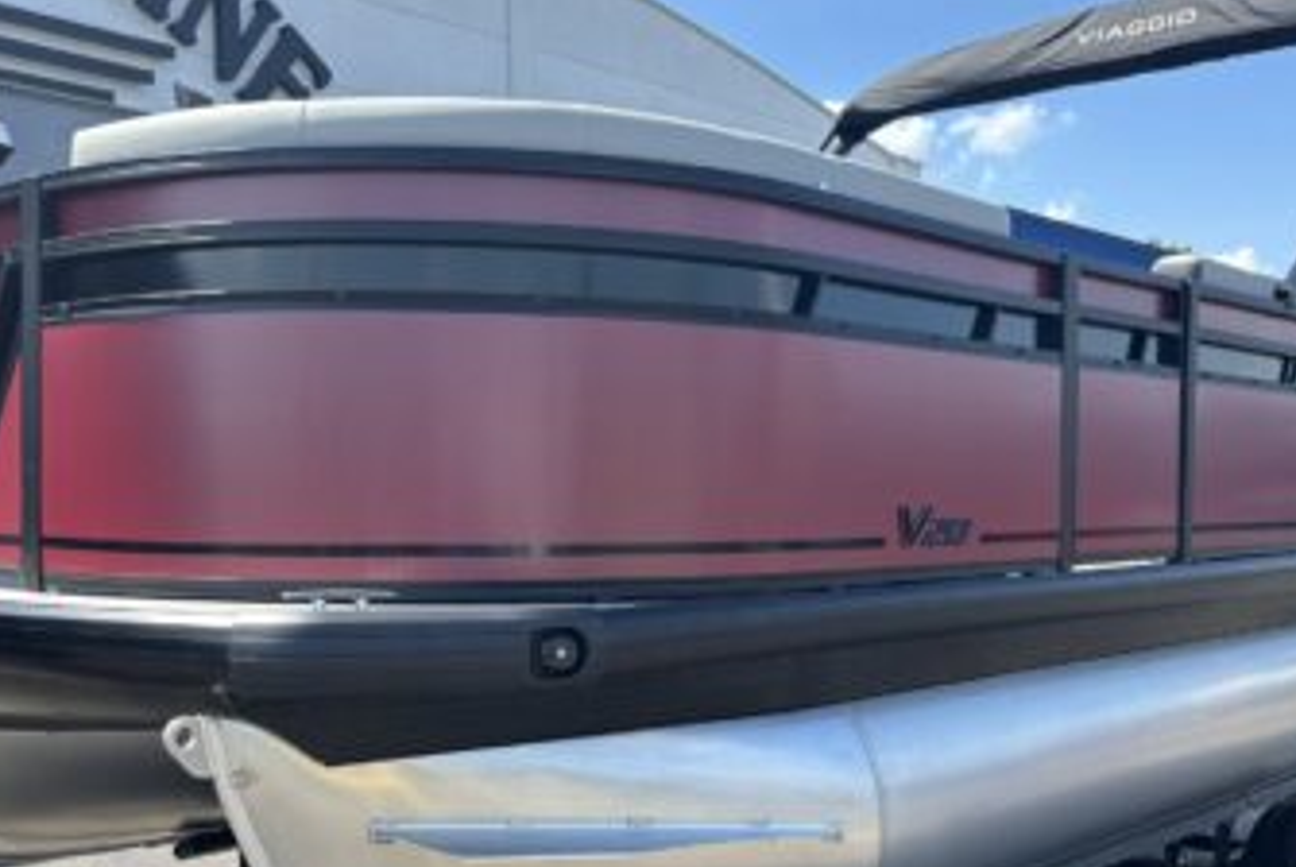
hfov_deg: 45.4
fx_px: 1549
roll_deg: +1.2
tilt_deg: -3.1
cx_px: 675
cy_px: 581
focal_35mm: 43
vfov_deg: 31.0
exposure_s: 1/1092
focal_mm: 5.96
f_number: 1.6
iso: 50
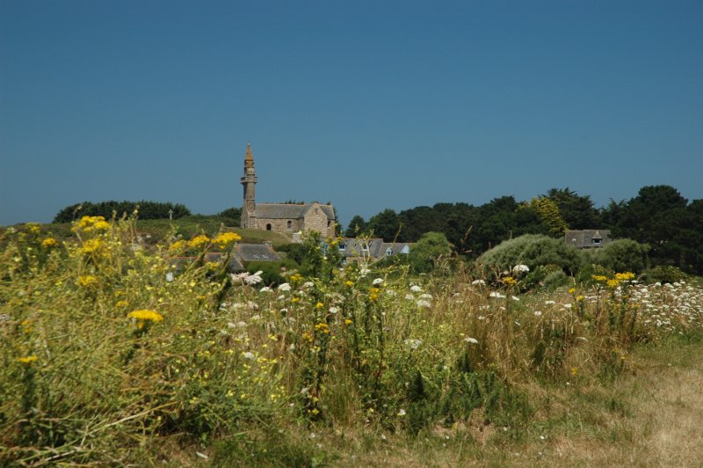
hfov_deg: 19.5
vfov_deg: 13.0
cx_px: 352
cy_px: 234
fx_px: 2049
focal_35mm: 105
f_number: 9
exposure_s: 1/100
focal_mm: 70
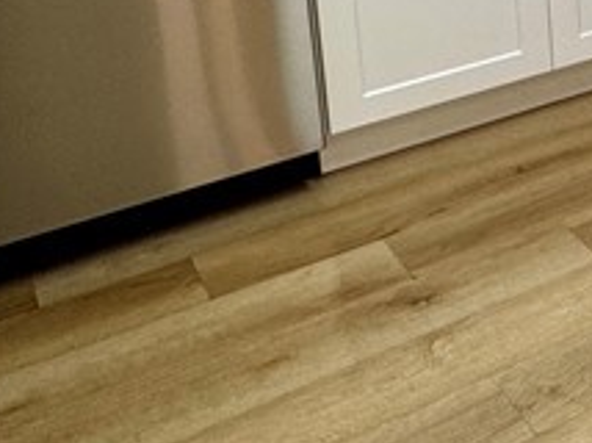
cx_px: 1071
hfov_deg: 20.4
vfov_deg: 19.2
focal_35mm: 67
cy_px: -216
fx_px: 1145
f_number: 2.2
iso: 125
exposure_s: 1/120
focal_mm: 2.22
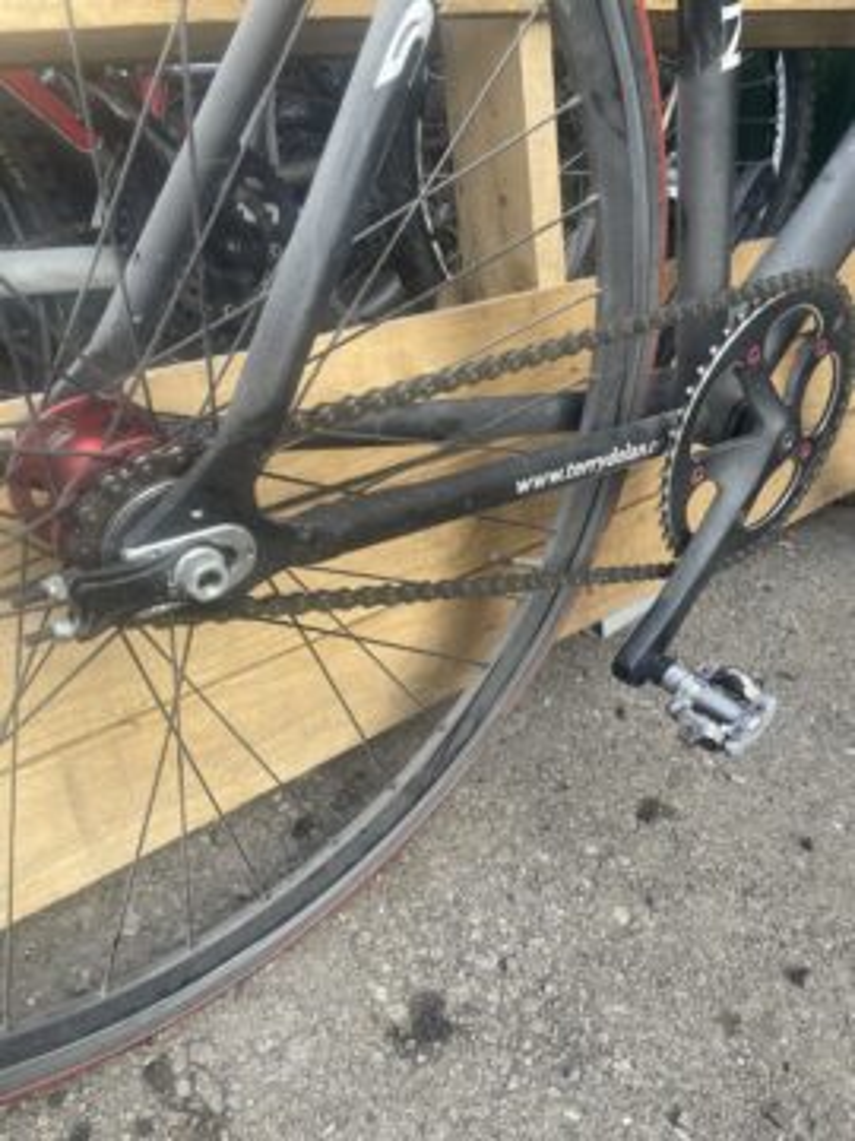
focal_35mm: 26
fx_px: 856
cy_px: 570
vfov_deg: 67.3
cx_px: 428
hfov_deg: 53.1
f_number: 1.6
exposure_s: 1/147
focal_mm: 4.2
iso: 32
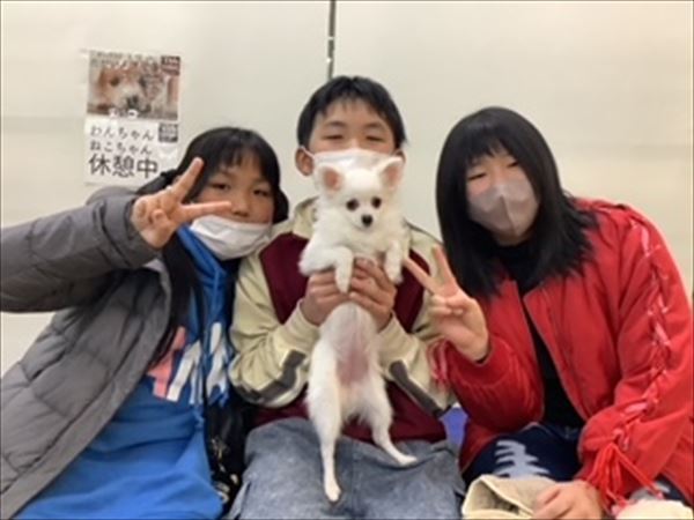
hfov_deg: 58.4
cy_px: 260
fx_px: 622
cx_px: 347
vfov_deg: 45.4
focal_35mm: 31
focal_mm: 3.3
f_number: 2.4
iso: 250
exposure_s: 1/60
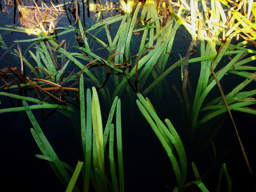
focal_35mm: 38
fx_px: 281
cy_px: 96
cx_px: 128
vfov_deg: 37.8
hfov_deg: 48.9
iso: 64
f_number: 3.9
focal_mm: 6.3
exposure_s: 1/30
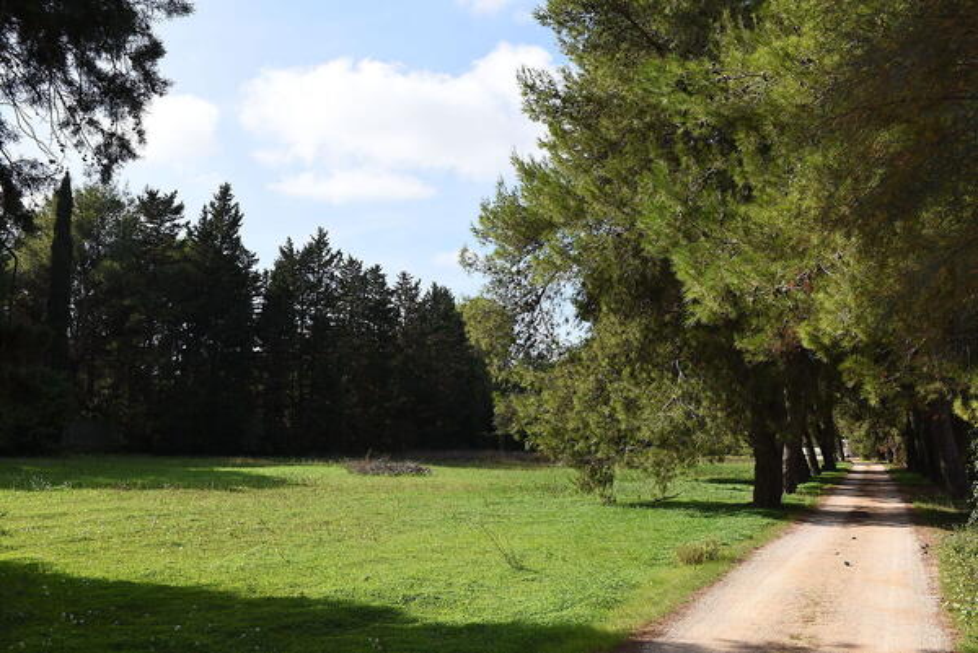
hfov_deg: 54.4
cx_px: 489
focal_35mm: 35
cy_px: 326
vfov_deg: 37.9
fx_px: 951
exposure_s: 1/250
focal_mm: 35
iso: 500
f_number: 16
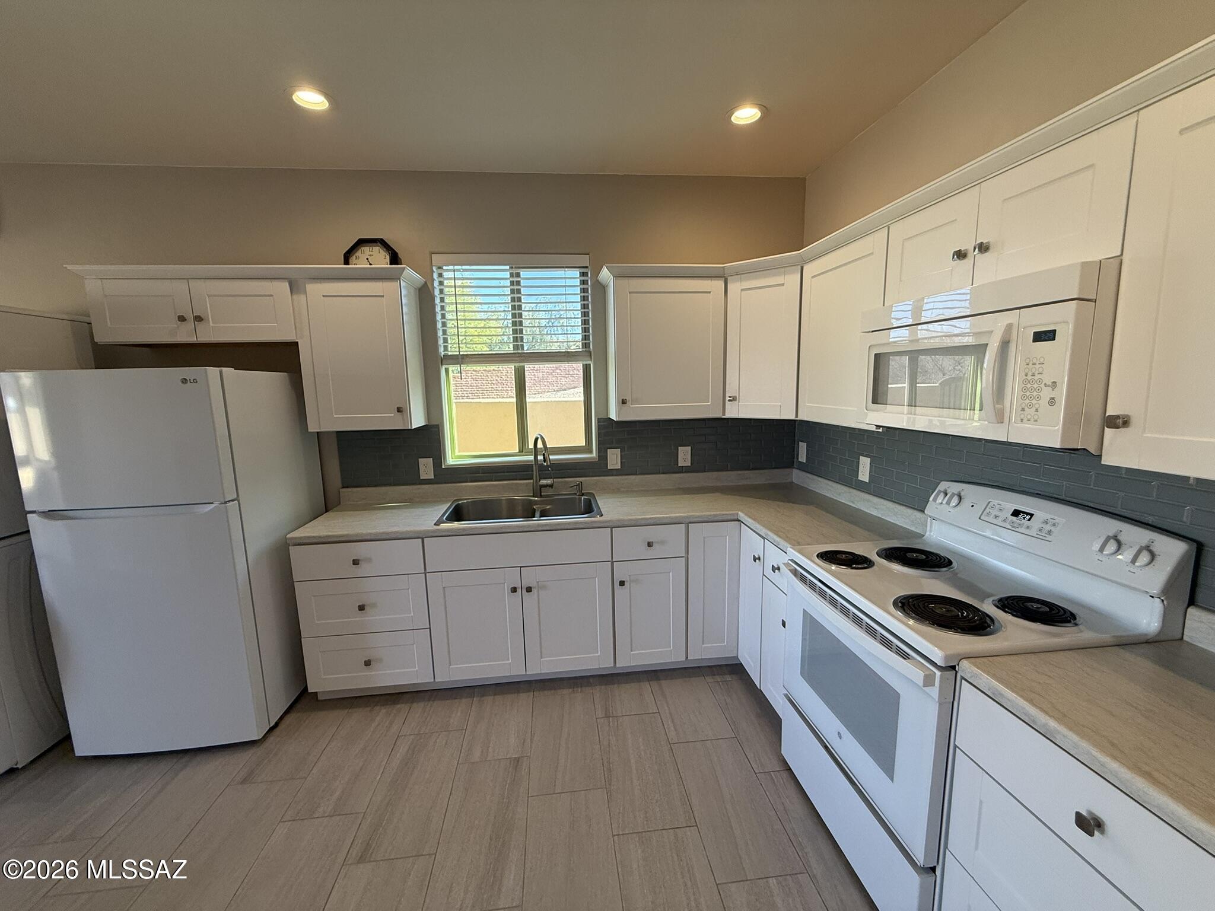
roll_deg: +0.9
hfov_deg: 102.1
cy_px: 456
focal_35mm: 14
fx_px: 491
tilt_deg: -6.4
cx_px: 608
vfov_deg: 85.7
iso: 100
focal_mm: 2.22
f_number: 2.2
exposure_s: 1/120
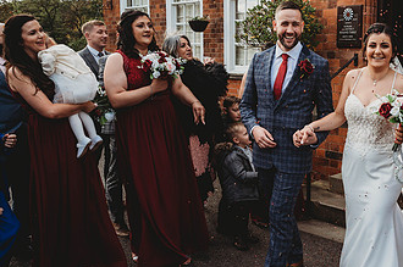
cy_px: 127
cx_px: 325
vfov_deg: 30.4
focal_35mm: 44
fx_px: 492
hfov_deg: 42.5
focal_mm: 25
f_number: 4.5
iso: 720
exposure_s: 1/800
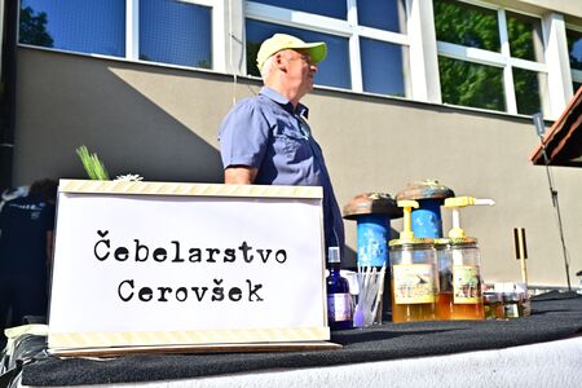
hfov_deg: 54.4
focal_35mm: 35
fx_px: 566
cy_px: 194
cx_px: 291
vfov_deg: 37.9
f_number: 16
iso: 400
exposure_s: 1/200
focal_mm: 35
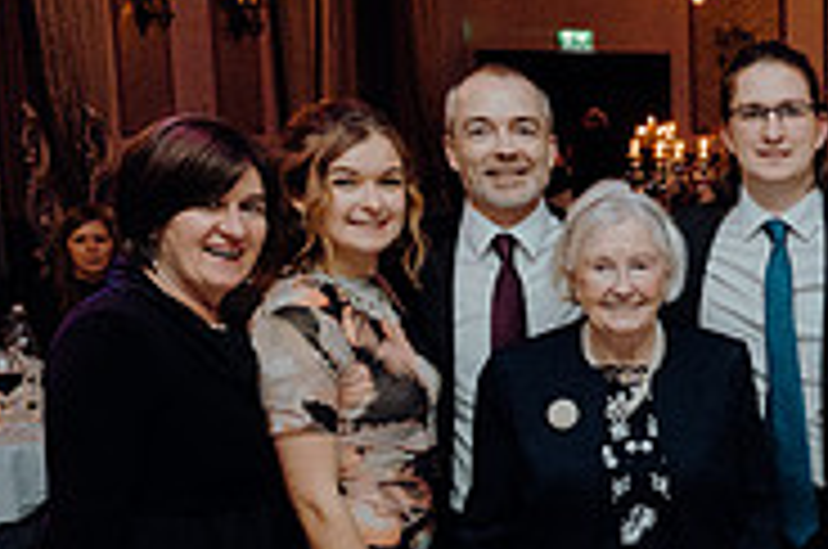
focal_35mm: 79
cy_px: 488
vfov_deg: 17.0
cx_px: 1058
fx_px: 1814
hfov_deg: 23.0
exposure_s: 1/160
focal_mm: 25
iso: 2500
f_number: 3.5
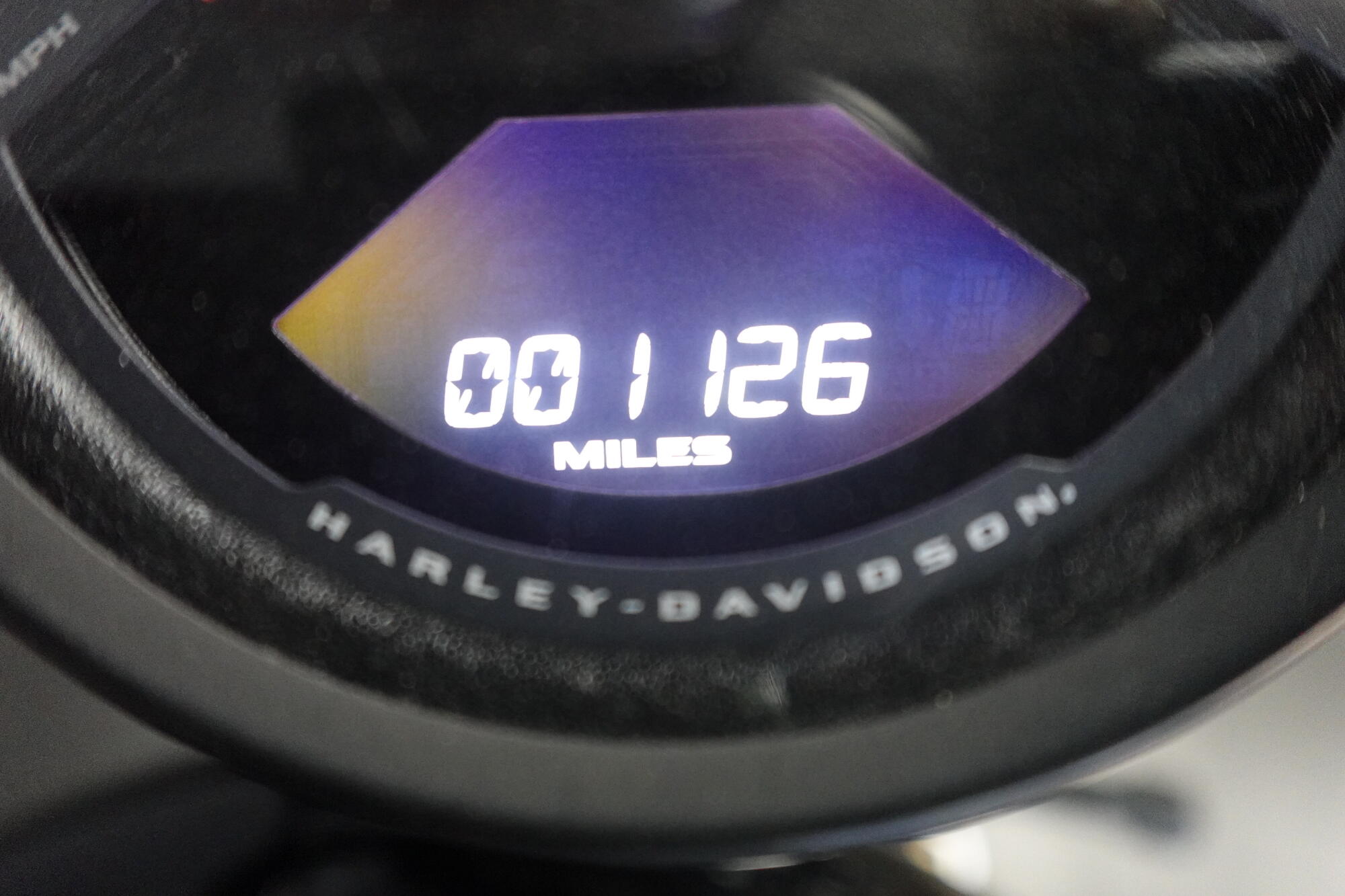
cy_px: 448
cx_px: 672
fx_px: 747
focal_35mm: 20
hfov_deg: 84.0
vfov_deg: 61.9
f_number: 2
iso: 2000
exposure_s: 1/160
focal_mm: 7.6
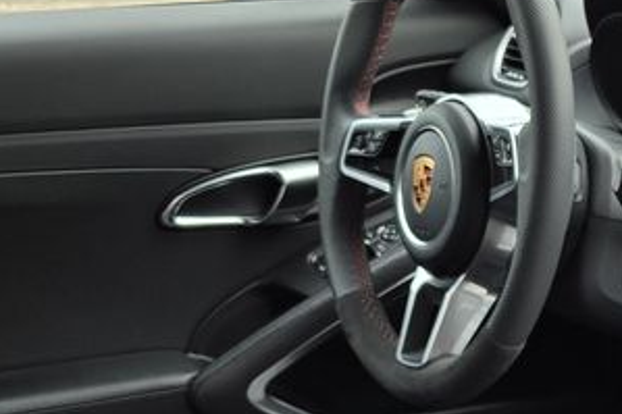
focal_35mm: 96
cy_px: 772
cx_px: 828
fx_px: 1658
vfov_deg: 12.8
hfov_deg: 19.5
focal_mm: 6.3
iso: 40
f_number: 1.7
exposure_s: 1/180
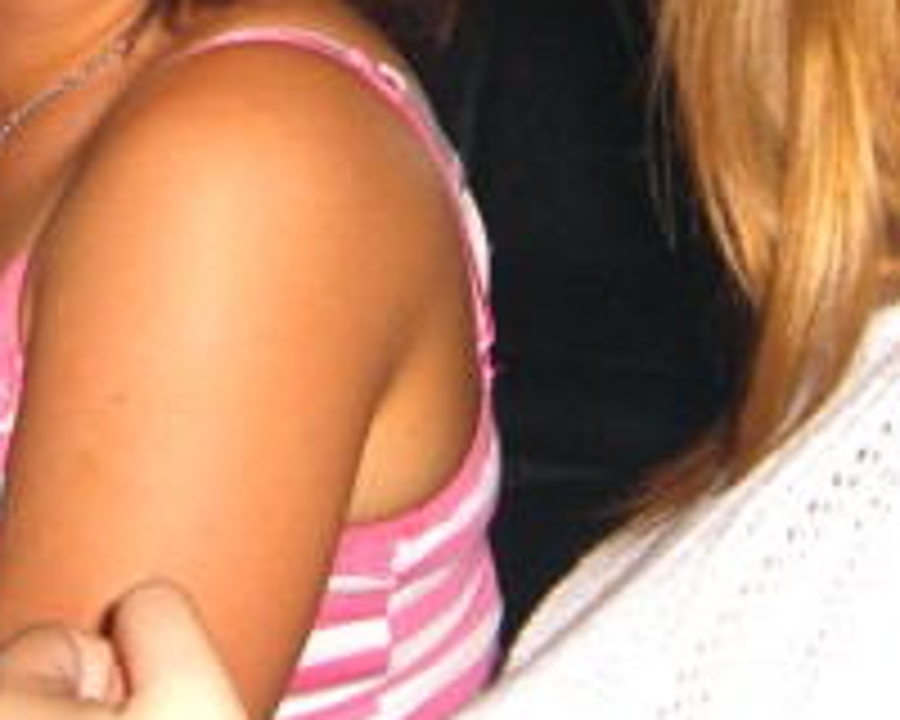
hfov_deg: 17.3
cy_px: -86
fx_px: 2957
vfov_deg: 13.6
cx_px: 297
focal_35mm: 111
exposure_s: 1/60
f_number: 2.8
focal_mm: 7.9
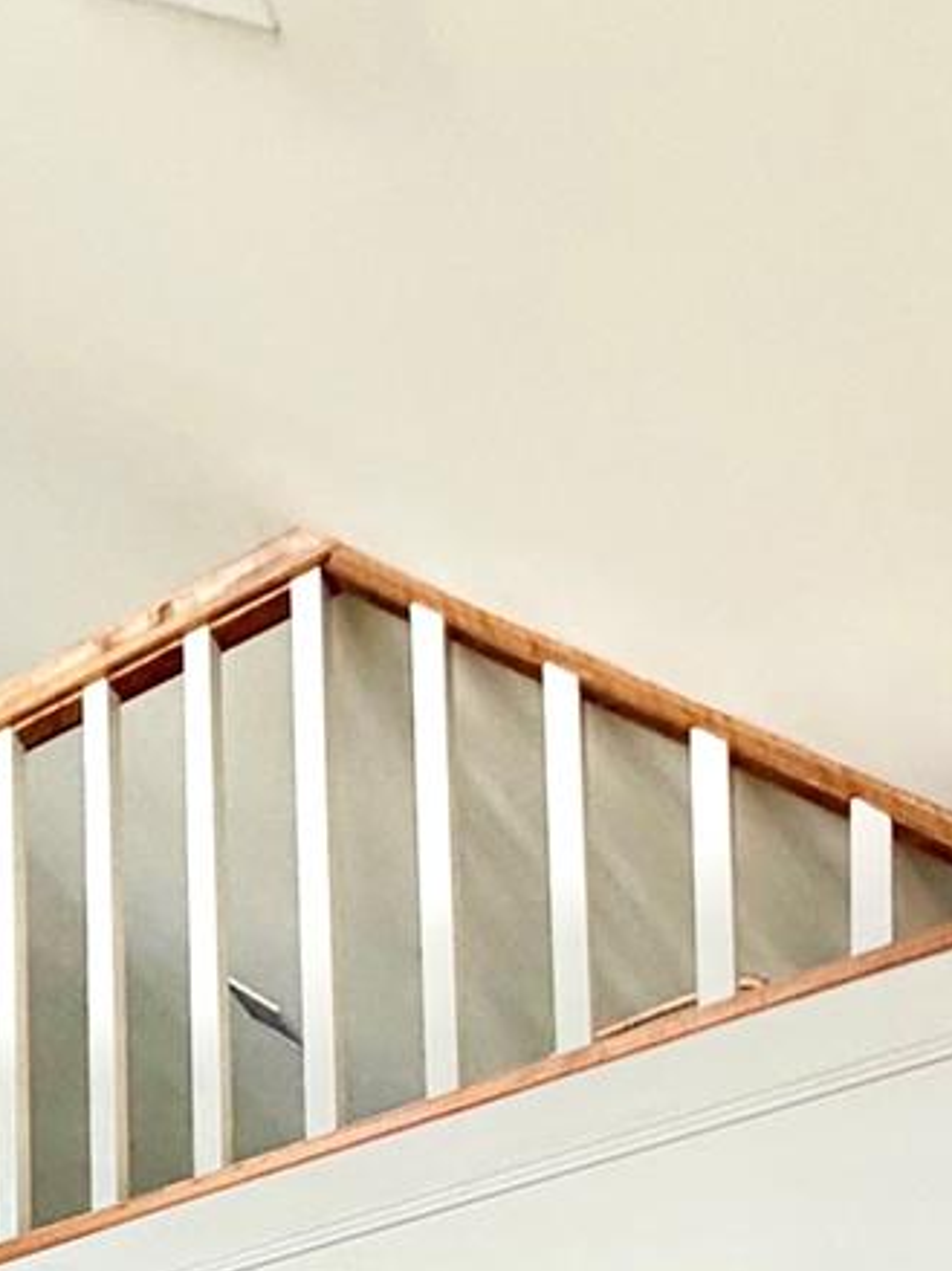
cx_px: 32
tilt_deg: +5.2
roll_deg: +1.0
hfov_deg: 28.1
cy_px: 1989
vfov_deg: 26.1
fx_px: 1798
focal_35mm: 49
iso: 320
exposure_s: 1/121
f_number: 2.2
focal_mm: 2.22
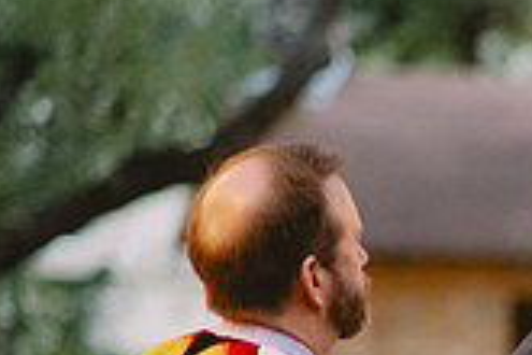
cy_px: 495
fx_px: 4403
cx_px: 922
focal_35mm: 298
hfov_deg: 6.8
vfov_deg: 4.6
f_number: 1.8
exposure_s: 1/200
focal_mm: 85
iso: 5000
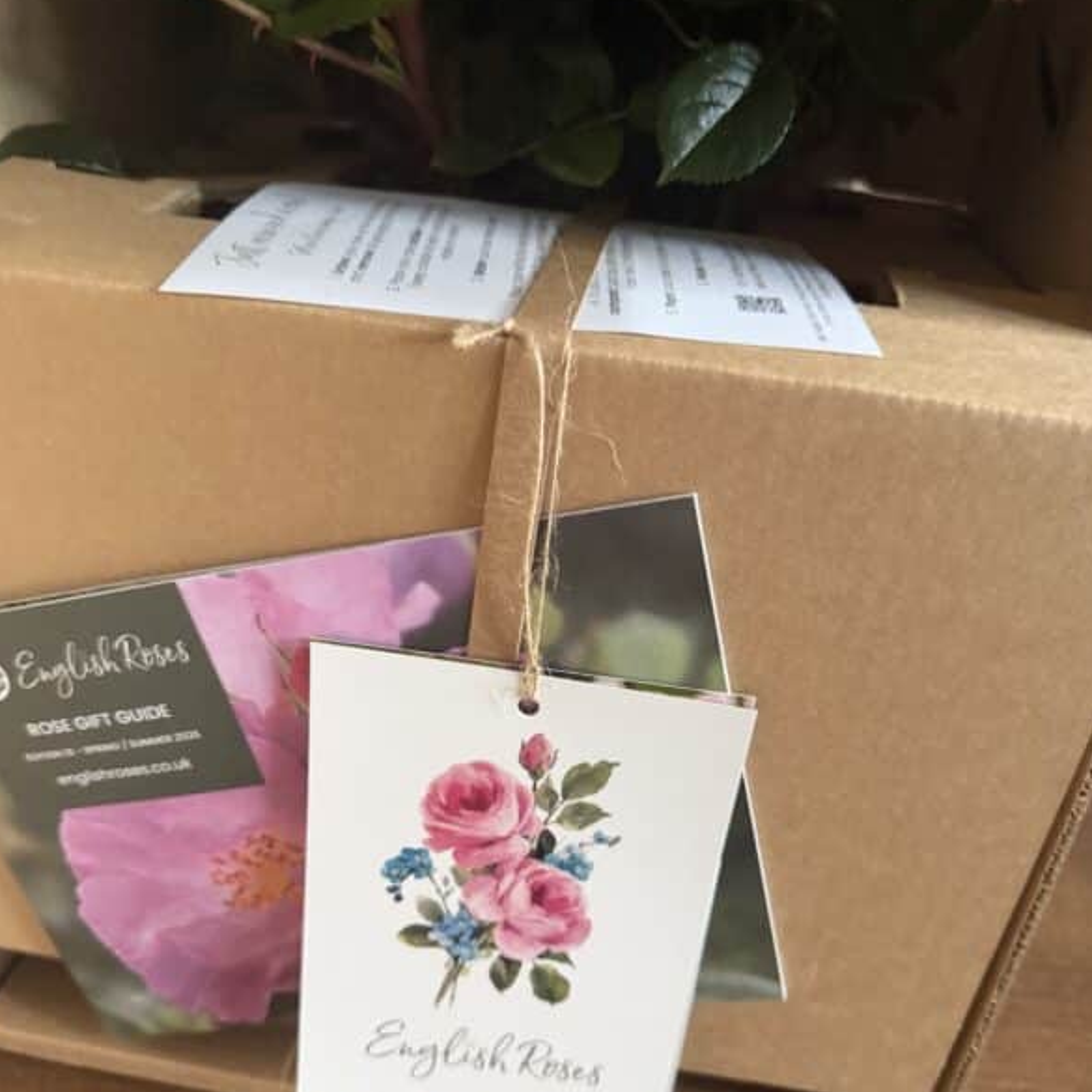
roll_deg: -6.2
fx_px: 1035
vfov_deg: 55.1
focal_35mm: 29
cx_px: 541
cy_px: 674
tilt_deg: -31.1
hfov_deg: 55.6
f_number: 1.78
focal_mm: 6.76
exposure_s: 1/49
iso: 800
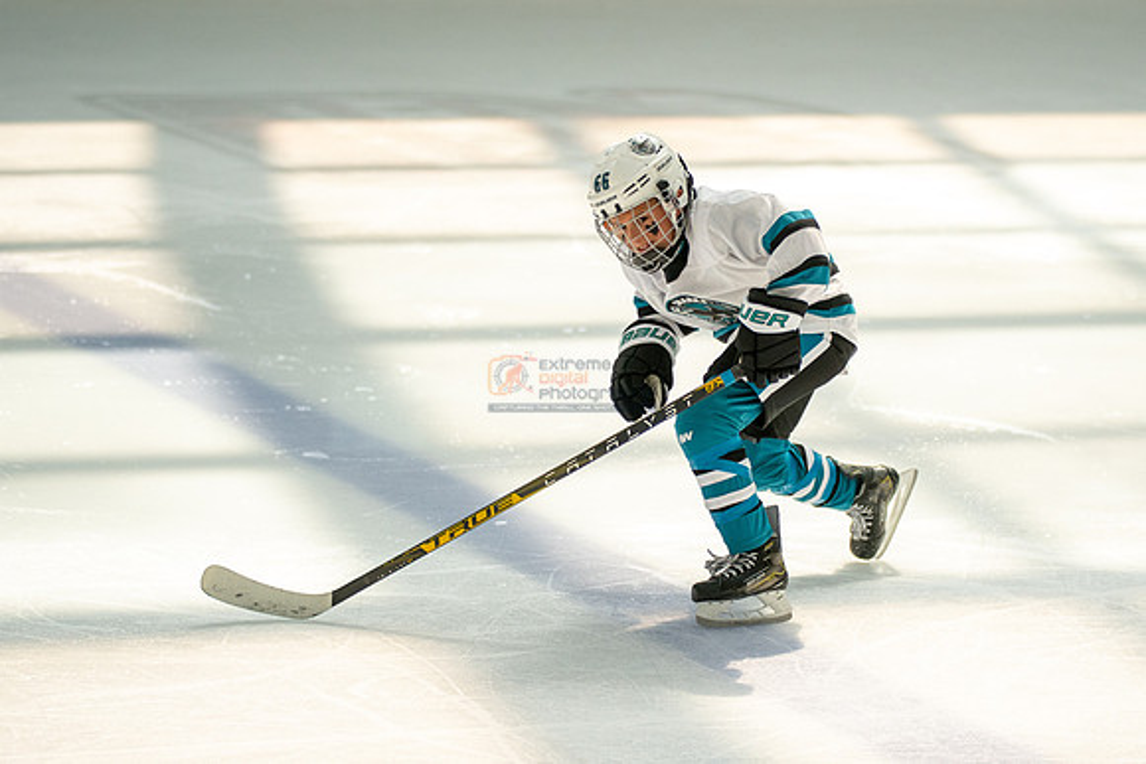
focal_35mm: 172
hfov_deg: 11.9
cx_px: 708
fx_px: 5485
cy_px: 304
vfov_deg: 8.0
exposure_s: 1/5000
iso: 1600
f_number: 3.2
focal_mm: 120
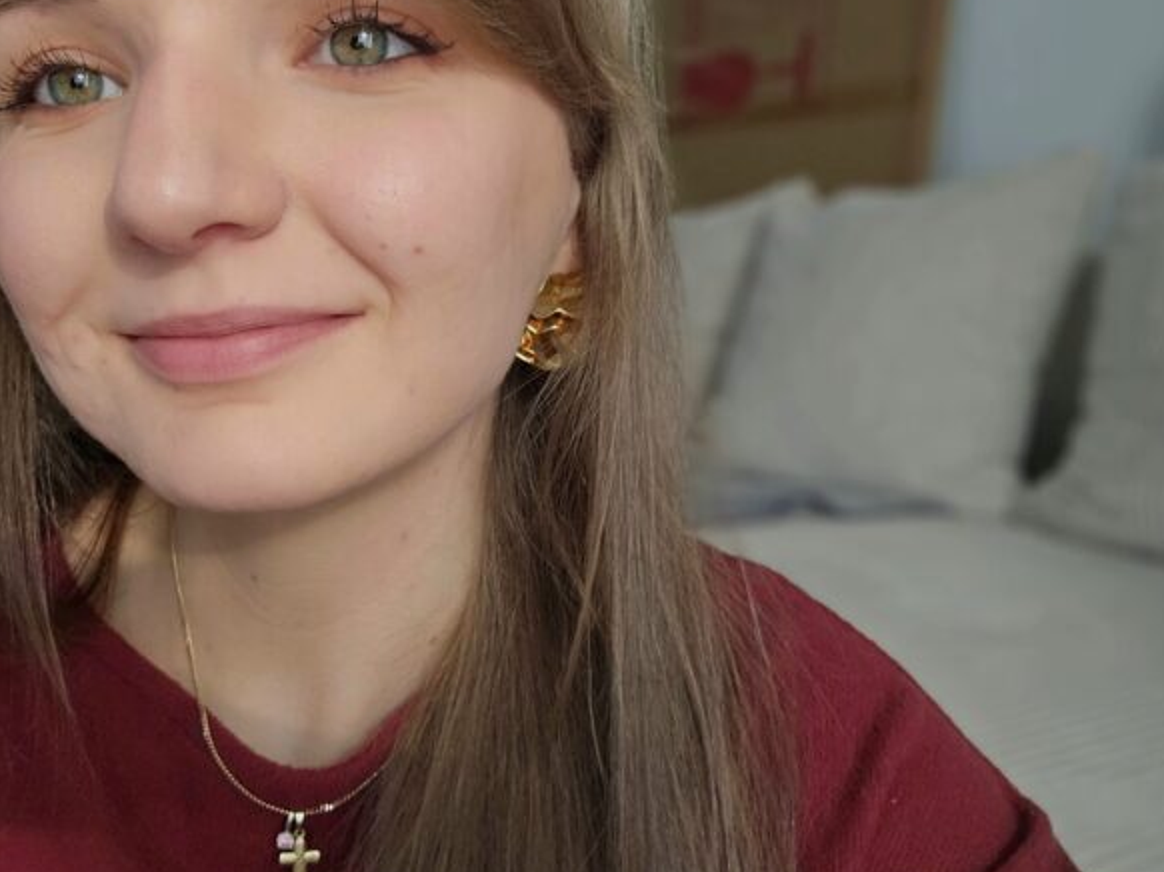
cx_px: 410
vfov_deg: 42.9
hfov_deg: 54.5
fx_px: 1109
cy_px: 416
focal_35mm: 33
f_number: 2.2
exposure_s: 1/60.2
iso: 400
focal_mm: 3.3
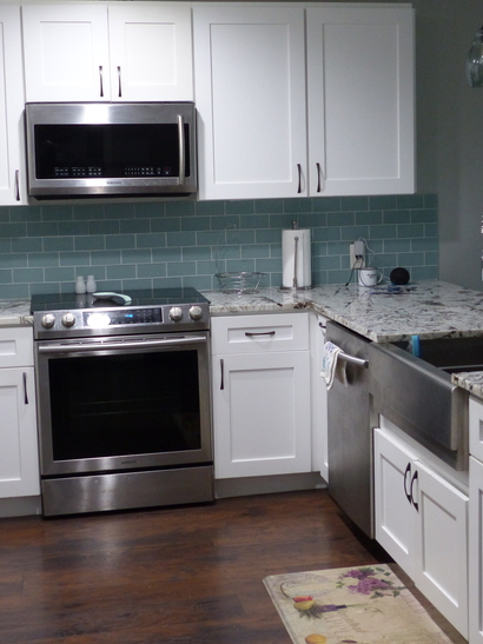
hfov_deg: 26.5
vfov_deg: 34.9
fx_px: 1024
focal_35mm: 55
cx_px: 278
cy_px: 286
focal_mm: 8.4
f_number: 2.8
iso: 400
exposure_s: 1/40
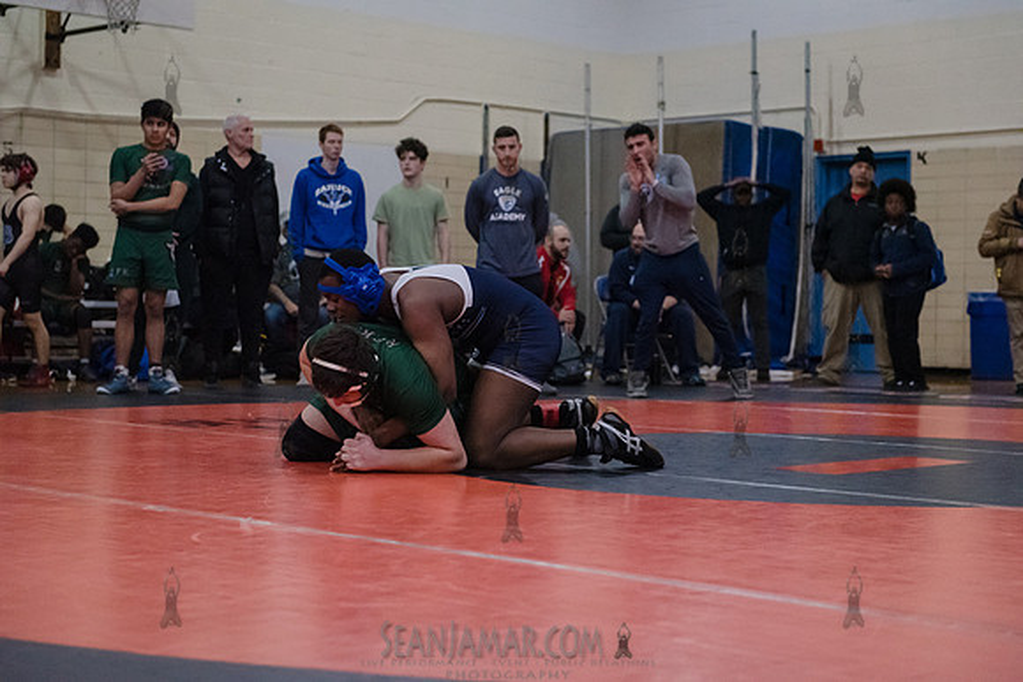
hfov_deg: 30.5
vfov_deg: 20.6
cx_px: 512
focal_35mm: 66
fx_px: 1876
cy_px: 341
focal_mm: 66
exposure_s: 1/400
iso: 8000
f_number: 3.2
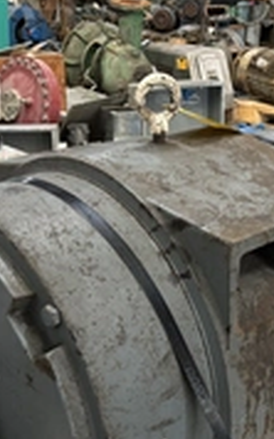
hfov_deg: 20.9
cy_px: 350
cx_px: 170
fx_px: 742
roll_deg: -1.1
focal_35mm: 62
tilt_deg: -26.6
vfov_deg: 32.1
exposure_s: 1/60
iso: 320
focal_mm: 5.96
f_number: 1.6
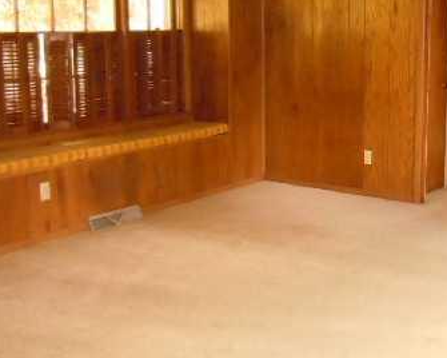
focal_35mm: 56
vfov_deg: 27.1
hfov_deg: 32.7
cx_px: 356
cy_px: 146
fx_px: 741
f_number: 3.5
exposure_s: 1/30
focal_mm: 5.4
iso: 800
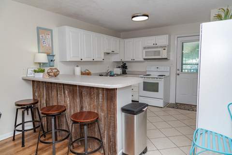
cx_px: 116
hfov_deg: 73.7
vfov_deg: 53.1
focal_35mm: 24
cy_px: 78
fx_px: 155
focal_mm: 24
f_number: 7.1
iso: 400
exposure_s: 1/125
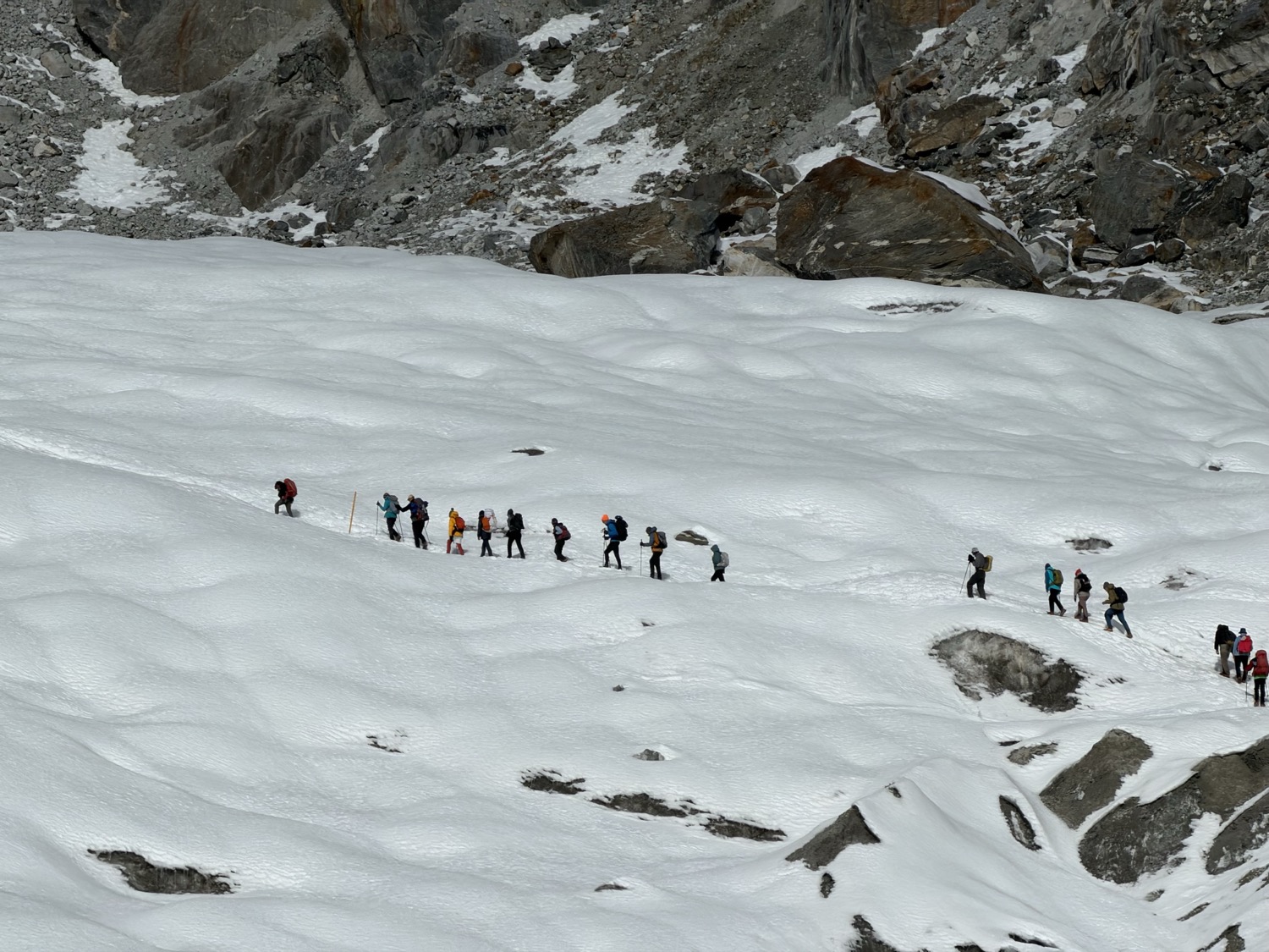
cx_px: 634
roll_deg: -0.4
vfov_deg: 7.4
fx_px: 7332
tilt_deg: +4.0
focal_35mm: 200
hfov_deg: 9.9
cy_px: 476
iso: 20
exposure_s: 1/4065
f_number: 2.8
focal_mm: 16.89
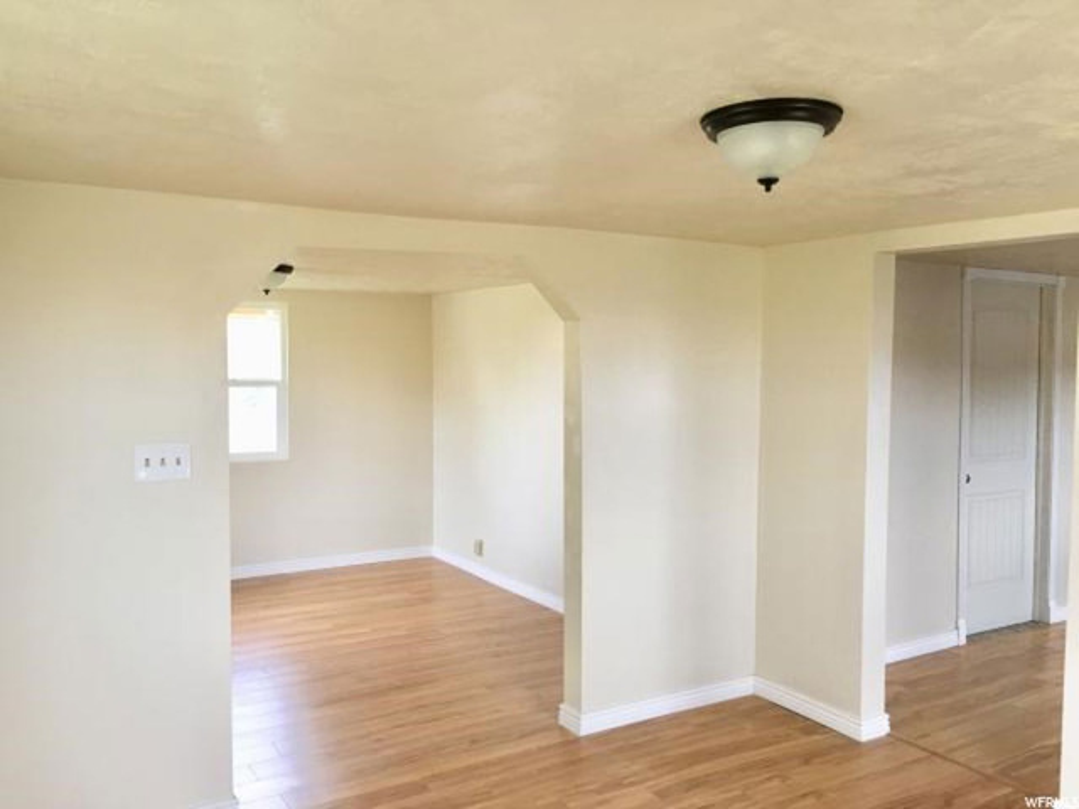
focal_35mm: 29
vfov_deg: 48.2
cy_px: 404
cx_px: 540
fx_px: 904
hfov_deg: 61.7
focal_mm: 4.15
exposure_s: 1/15
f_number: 2.2
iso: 32
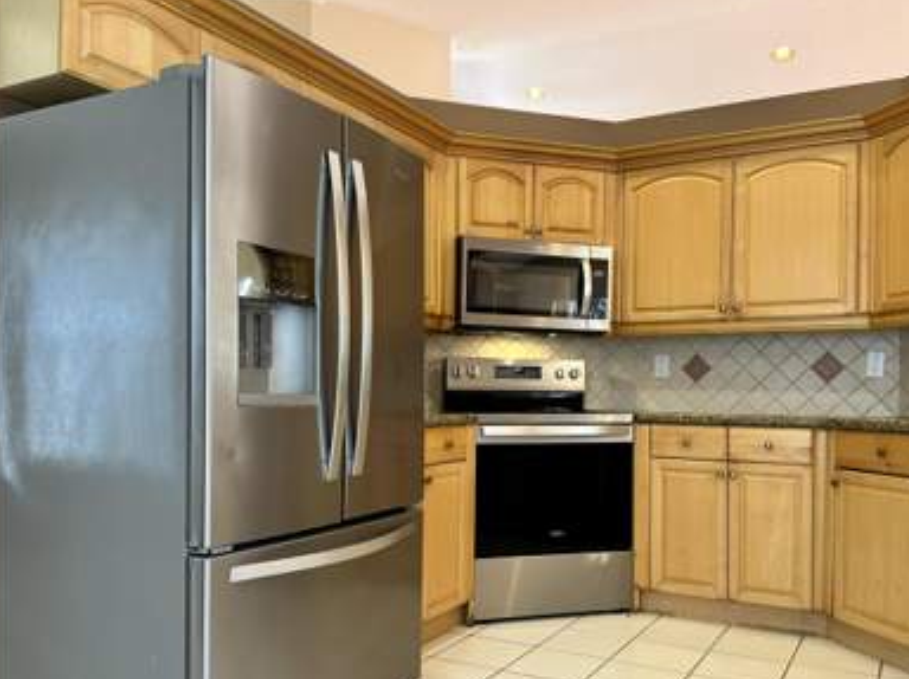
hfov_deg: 59.9
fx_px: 787
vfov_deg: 46.5
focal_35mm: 30
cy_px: 399
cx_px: 504
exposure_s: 1/60
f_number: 1.78
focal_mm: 6.86
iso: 160
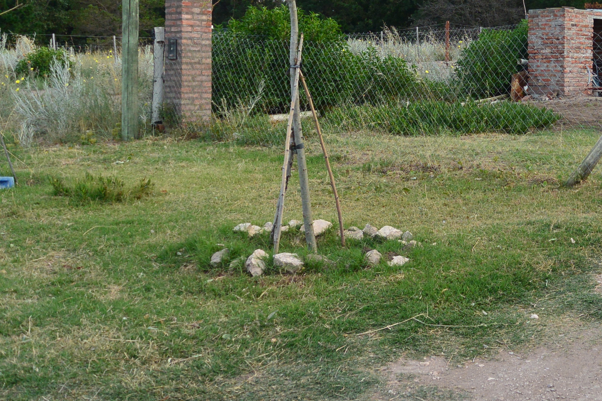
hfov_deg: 33.9
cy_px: 75
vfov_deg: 23.8
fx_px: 936
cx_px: 531
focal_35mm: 56
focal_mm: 11.4
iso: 160
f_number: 4
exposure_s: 1/200
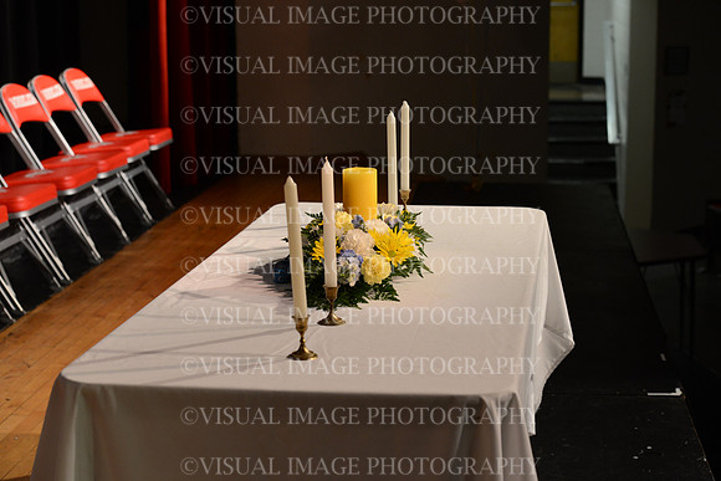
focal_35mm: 70
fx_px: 1402
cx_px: 360
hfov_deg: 28.8
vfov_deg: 19.5
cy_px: 240
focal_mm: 70
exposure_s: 1/80
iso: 1600
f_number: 5.6
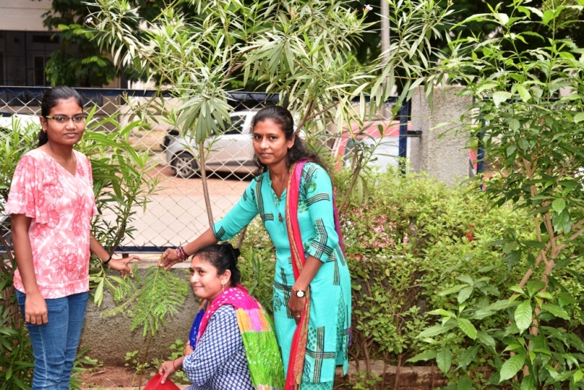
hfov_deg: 41.1
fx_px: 779
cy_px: 195
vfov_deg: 28.1
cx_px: 292
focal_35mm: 48
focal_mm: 48
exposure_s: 1/250
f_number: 4.5
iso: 220
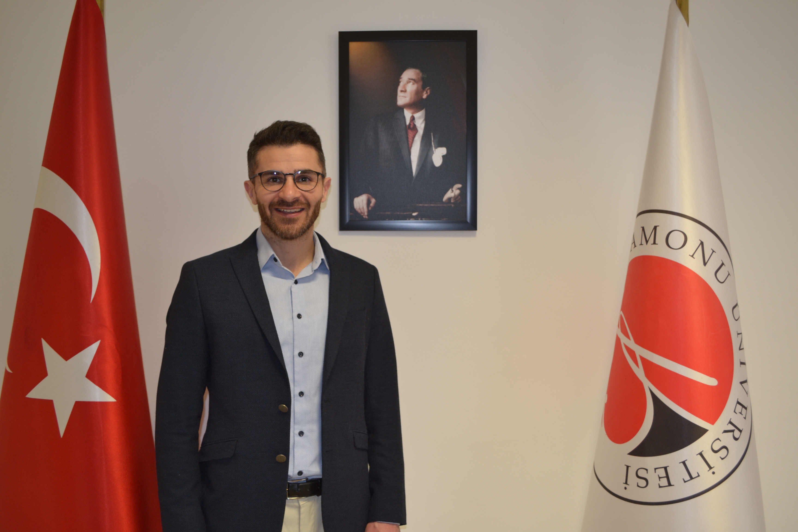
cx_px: 399
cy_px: 266
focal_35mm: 33
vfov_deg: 40.0
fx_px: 731
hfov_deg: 57.2
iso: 320
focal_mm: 22
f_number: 3.8
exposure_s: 1/30
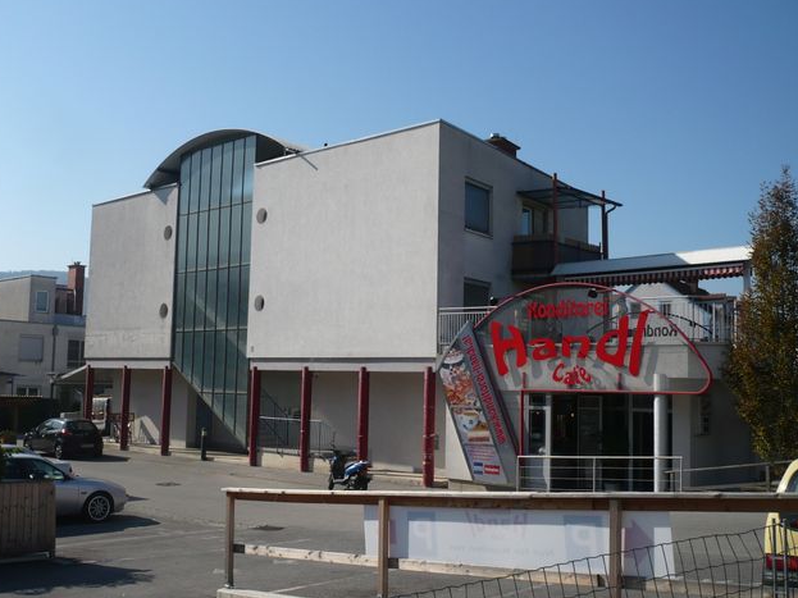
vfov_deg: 38.7
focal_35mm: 37
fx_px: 853
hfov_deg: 50.1
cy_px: 292
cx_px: 391
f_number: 8
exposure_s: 1/320
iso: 100
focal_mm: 5.8
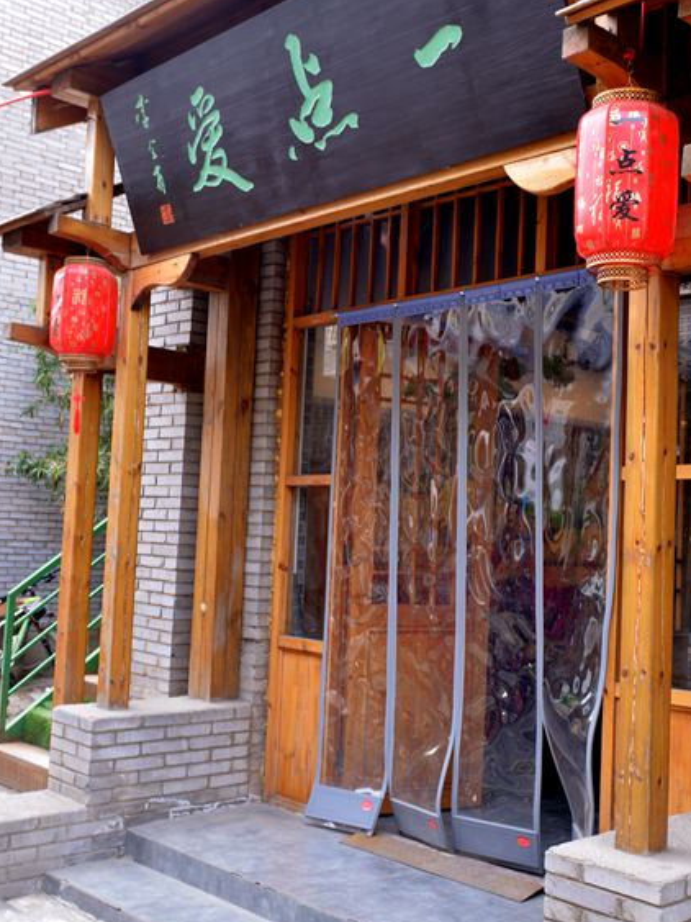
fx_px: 1092
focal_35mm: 41
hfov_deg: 34.9
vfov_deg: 45.8
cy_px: 468
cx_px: 435
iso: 200
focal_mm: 24
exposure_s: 1/60
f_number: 5.6
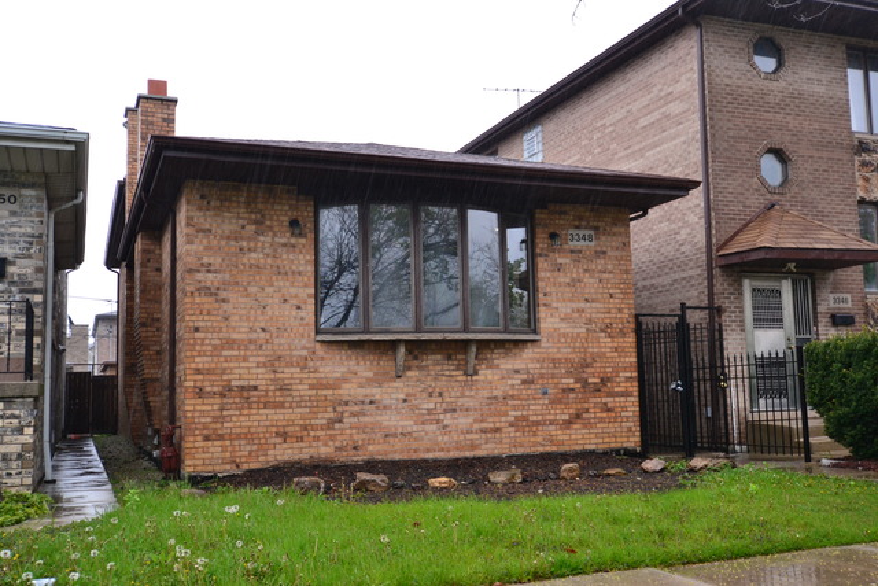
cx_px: 439
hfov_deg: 53.1
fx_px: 878
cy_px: 293
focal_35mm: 36
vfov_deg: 36.9
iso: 720
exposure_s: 1/60
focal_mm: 24
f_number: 8
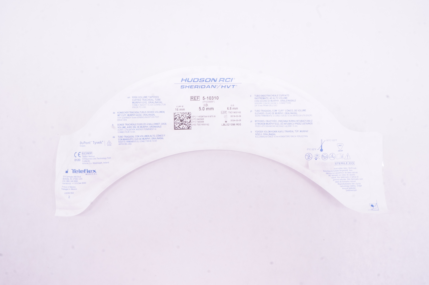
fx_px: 357
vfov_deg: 43.5
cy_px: 142
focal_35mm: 30
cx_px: 214
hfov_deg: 62.0
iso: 1600
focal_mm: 20
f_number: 22
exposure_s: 1/20
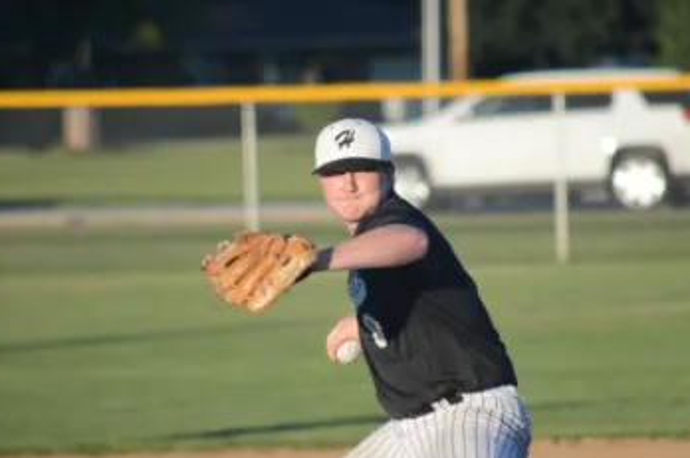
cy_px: 266
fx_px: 11178
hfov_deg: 3.5
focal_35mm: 584
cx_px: 362
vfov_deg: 2.3
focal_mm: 300
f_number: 5.6
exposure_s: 1/800
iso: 400
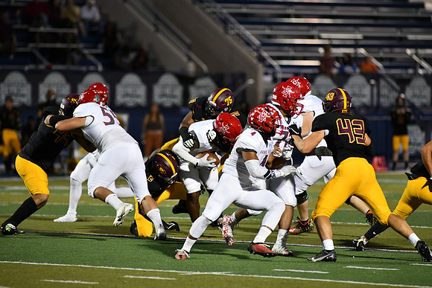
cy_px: 144
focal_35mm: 300
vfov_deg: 4.6
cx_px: 216
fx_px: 3601
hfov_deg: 6.9
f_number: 4
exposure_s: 1/1250
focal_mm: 300
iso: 5000
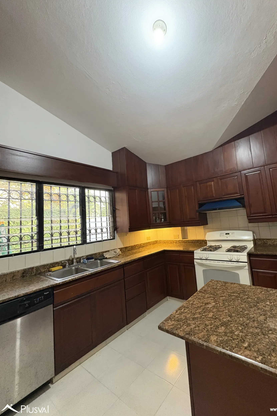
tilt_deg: +7.1
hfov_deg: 76.9
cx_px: 157
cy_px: 202
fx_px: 173
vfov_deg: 100.4
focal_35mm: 15
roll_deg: +4.5
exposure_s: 1/40
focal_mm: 2.22
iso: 640
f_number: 2.2
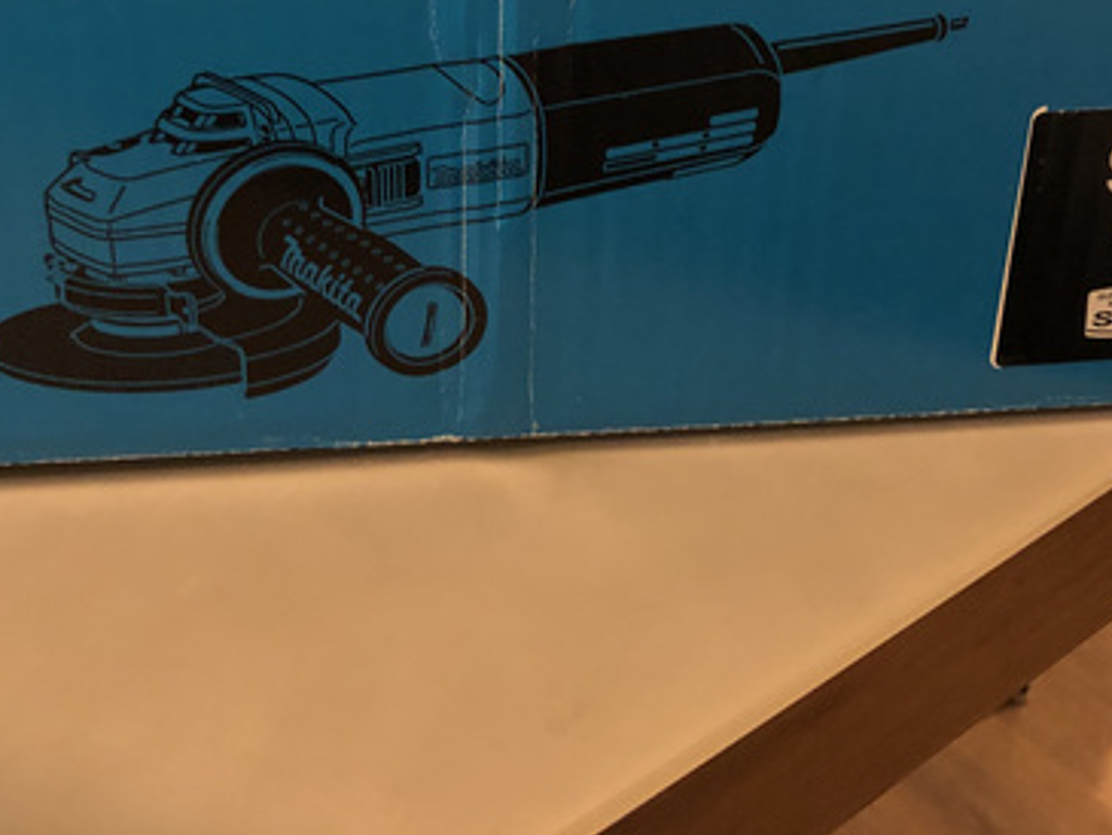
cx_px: 506
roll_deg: -0.2
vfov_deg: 30.7
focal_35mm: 46
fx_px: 1478
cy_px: 155
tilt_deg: -25.0
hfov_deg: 41.2
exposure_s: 1/4
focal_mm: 4
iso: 125
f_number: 1.8
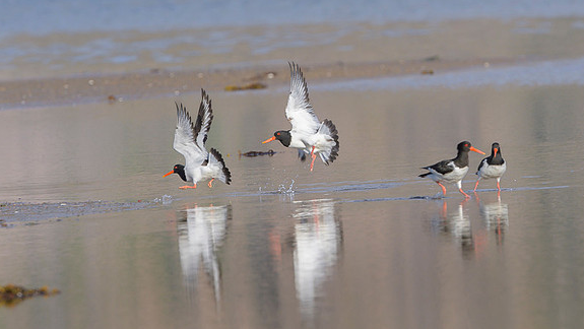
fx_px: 9977
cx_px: 357
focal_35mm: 644
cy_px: 91
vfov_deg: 1.9
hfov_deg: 3.4
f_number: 8
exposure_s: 1/2000
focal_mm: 500
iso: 800
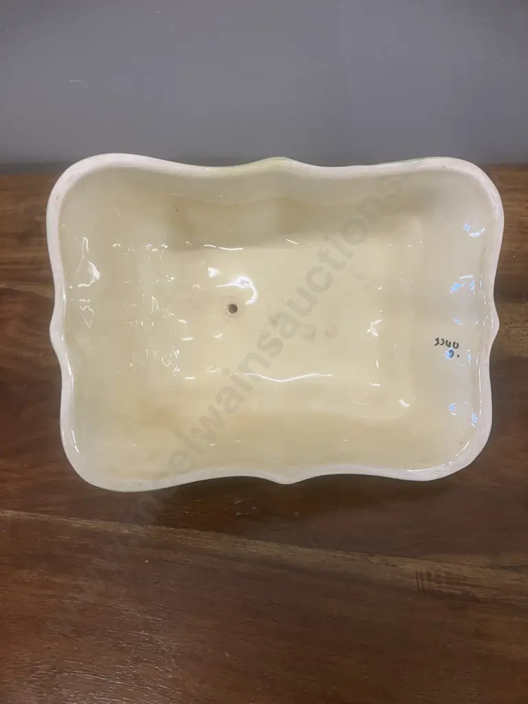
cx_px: 264
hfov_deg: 49.7
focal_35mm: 28
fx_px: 569
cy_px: 352
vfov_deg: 63.4
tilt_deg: -55.0
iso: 125
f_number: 1.8
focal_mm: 3.99
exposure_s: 1/50
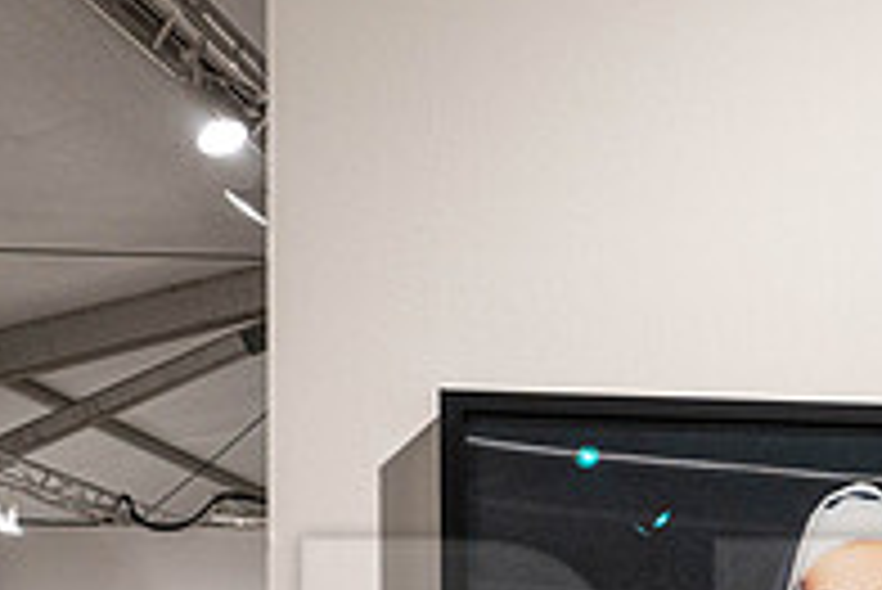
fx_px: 1741
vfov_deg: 17.4
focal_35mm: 71
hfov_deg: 23.3
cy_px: 862
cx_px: 1296
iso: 400
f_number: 3.5
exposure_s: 1/50
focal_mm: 8.8
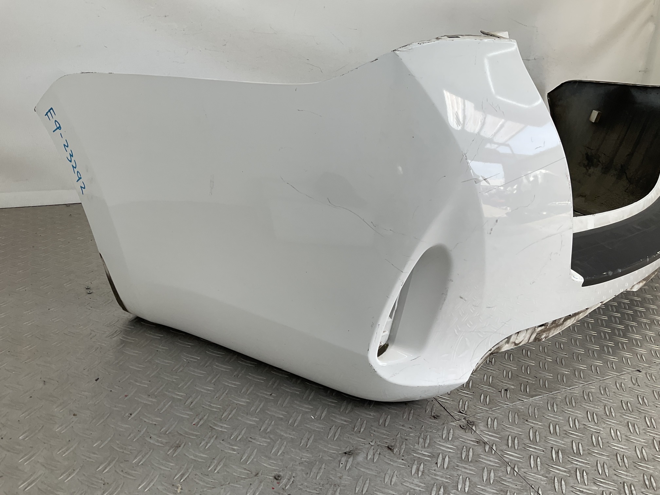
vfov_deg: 48.2
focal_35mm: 29
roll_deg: -9.3
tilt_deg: -22.6
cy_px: 248
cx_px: 330
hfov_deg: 61.7
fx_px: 553
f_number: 1.8
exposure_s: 1/340
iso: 16
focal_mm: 3
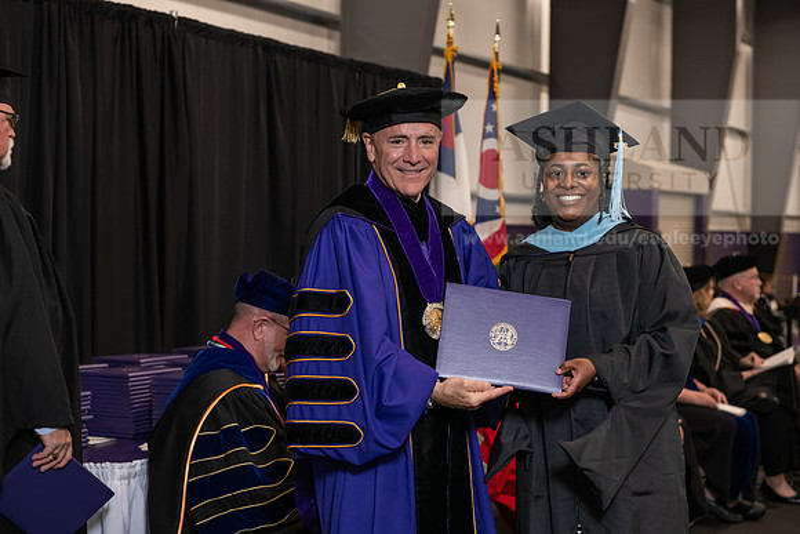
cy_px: 267
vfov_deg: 19.5
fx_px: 1556
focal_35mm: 70
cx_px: 400
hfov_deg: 28.8
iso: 2000
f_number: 5
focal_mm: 70
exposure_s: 1/125
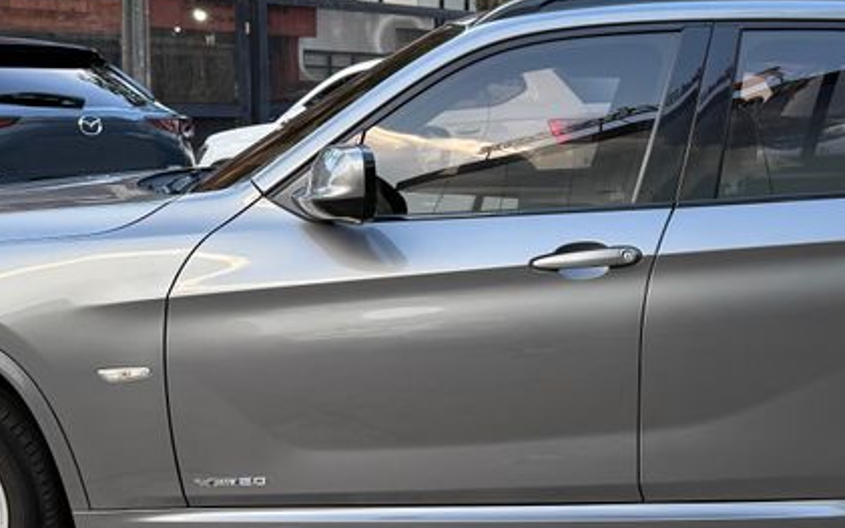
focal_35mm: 58
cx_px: 540
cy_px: 343
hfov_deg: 34.9
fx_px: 1336
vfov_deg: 22.3
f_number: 1.78
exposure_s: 1/299
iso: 125
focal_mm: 6.76
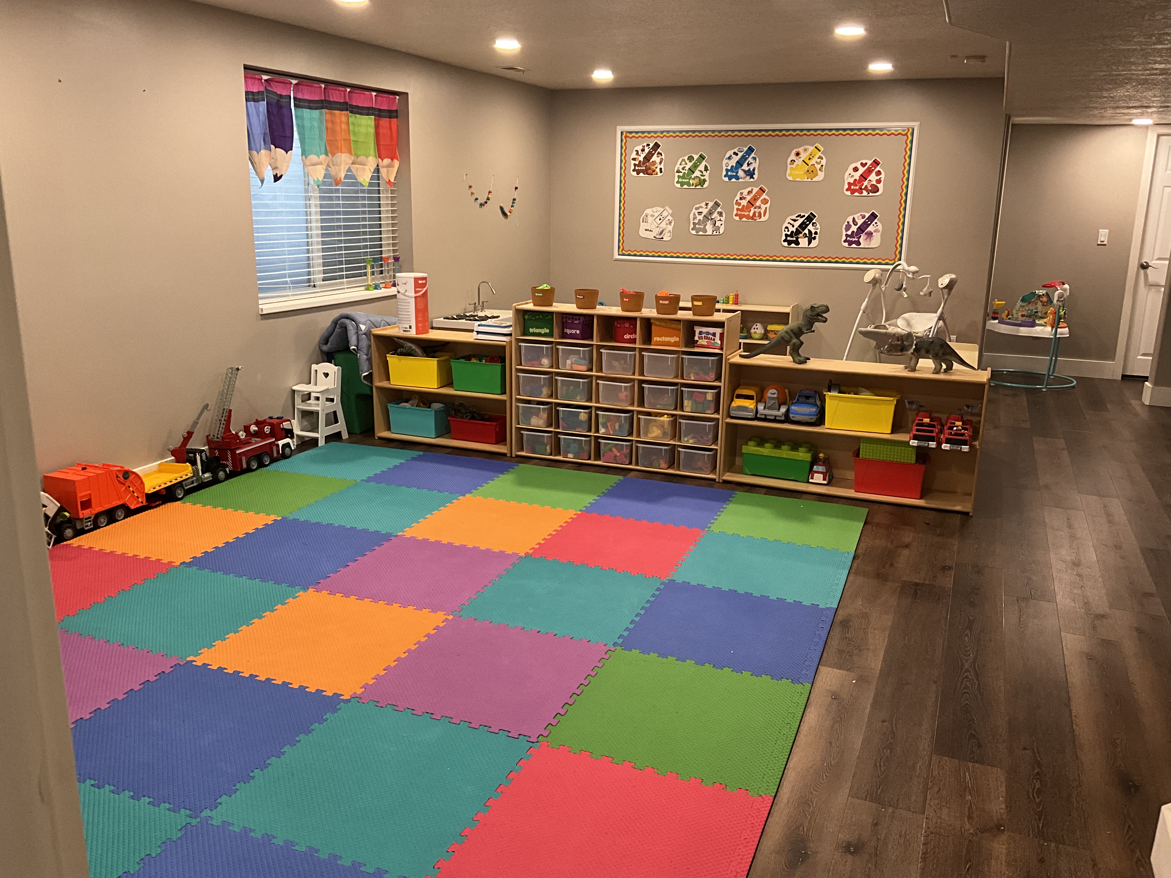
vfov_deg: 48.2
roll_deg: -1.6
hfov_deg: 61.7
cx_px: 586
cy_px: 439
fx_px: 981
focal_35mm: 29
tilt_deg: -14.8
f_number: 1.8
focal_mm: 3
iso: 125
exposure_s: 1/60
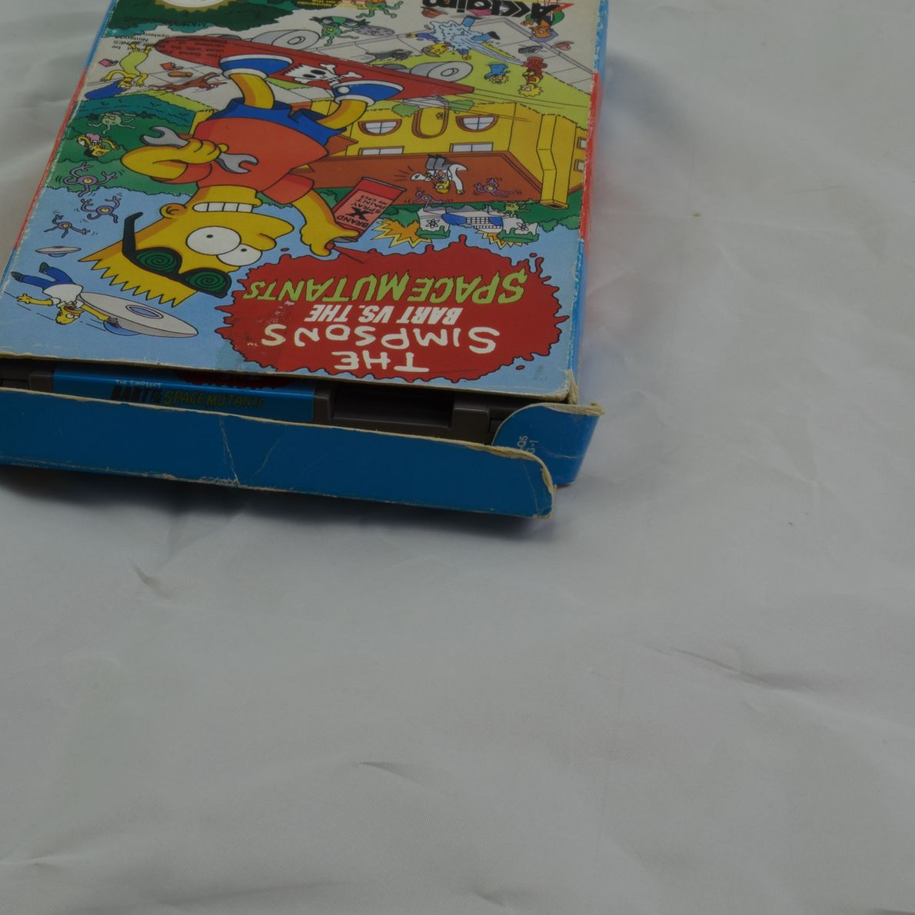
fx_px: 2303
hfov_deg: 22.4
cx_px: 581
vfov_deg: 22.5
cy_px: 457
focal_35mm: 77
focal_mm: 40
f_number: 20
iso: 100
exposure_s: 1/3
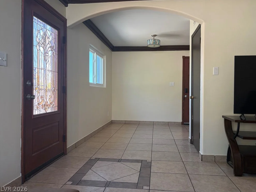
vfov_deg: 51.4
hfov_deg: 65.3
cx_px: 132
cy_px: 94
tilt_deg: +0.3
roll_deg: +0.0
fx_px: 200
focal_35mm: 27
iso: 160
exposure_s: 1/120
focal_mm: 5.96
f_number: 1.6
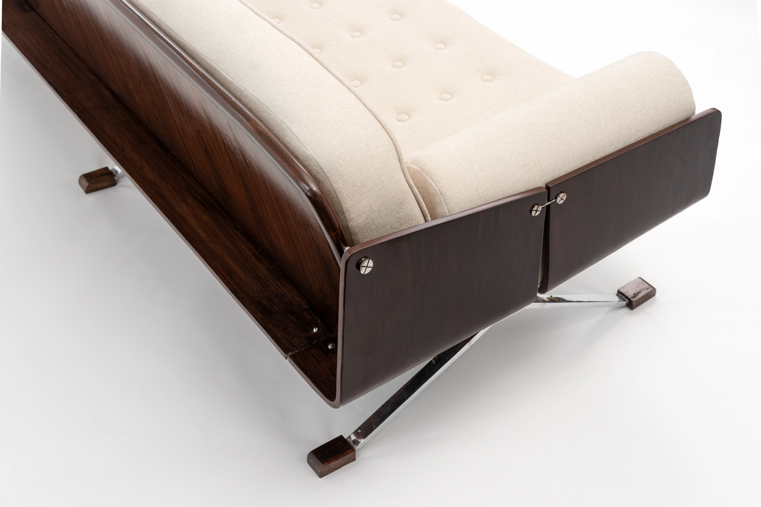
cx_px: 380
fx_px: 1057
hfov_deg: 39.6
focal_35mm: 50
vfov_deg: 27.0
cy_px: 254
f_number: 8
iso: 250
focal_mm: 50
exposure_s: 1/80
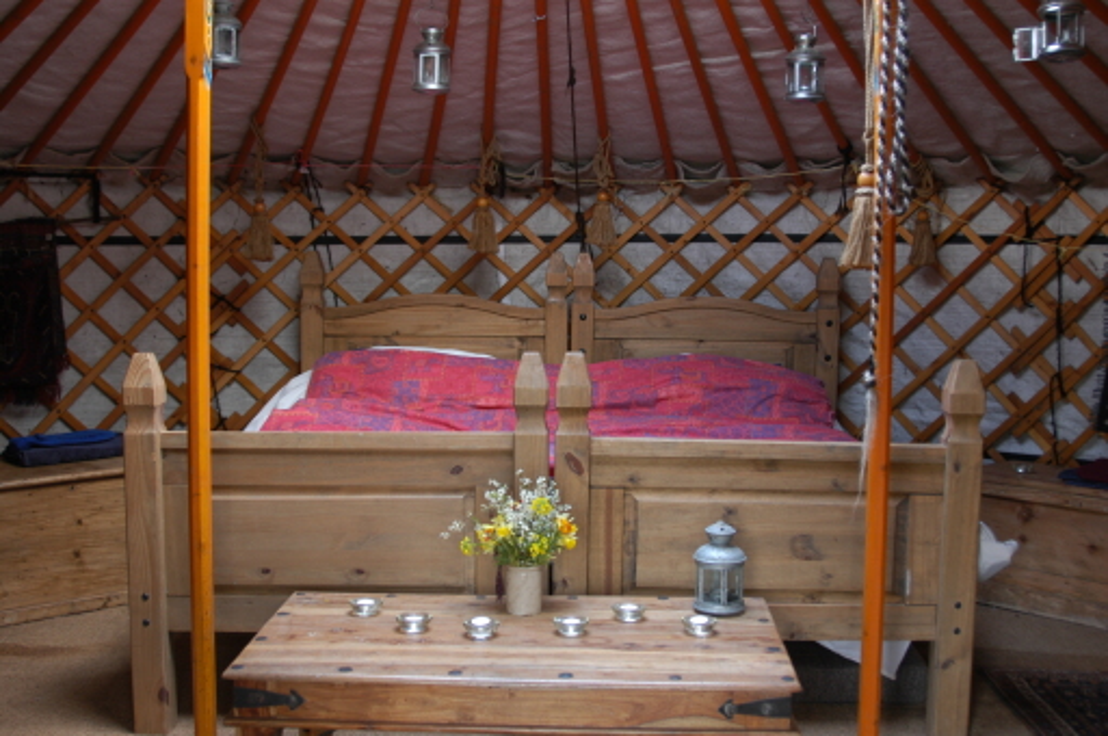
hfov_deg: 46.5
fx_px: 1291
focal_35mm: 42
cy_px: 368
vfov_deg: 31.8
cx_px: 554
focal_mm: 28
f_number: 3.5
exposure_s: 1/30
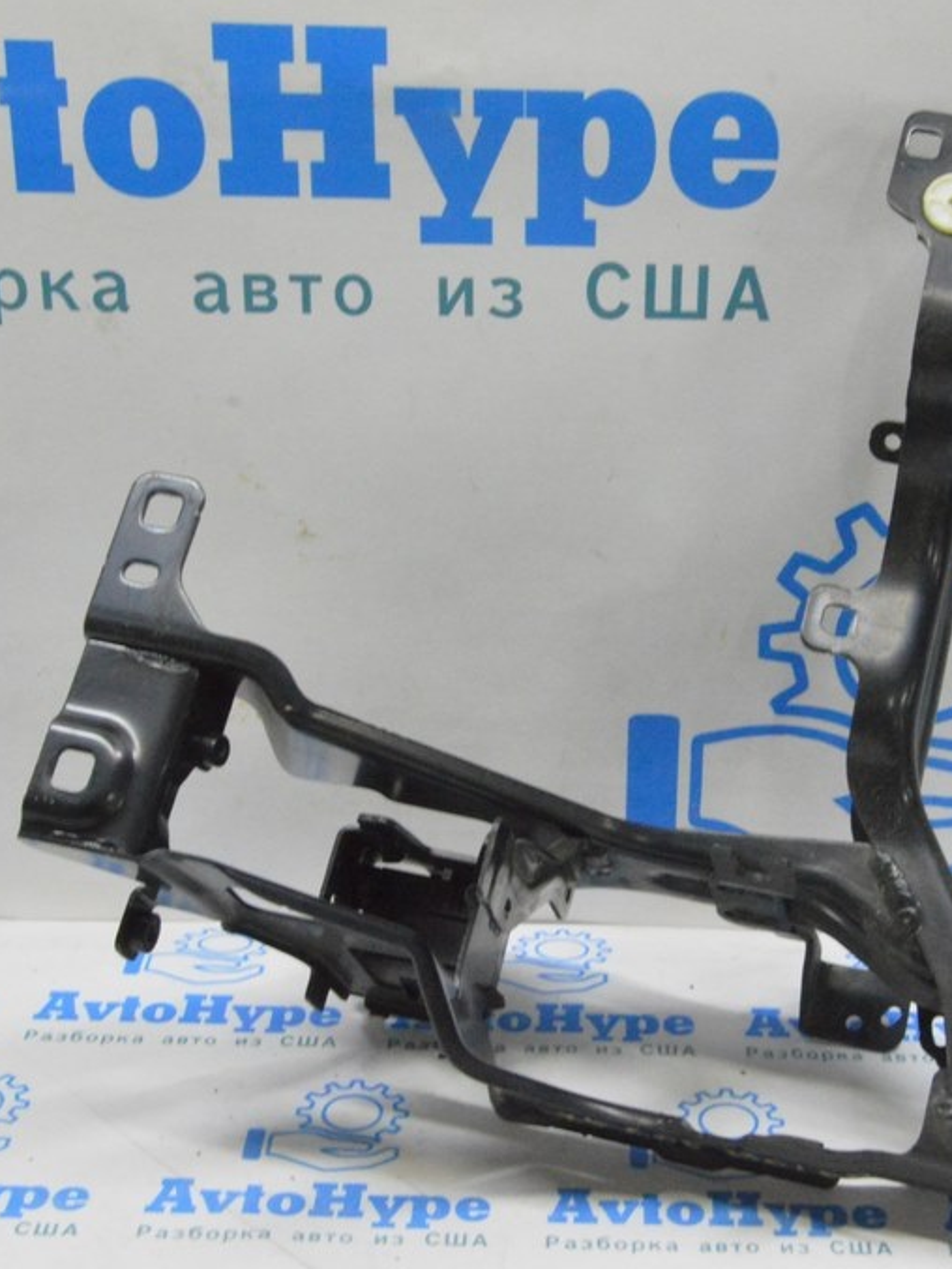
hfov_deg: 23.9
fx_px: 2236
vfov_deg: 31.7
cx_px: 667
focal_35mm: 61
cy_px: 633
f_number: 20
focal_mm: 28
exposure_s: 1/20
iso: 6400
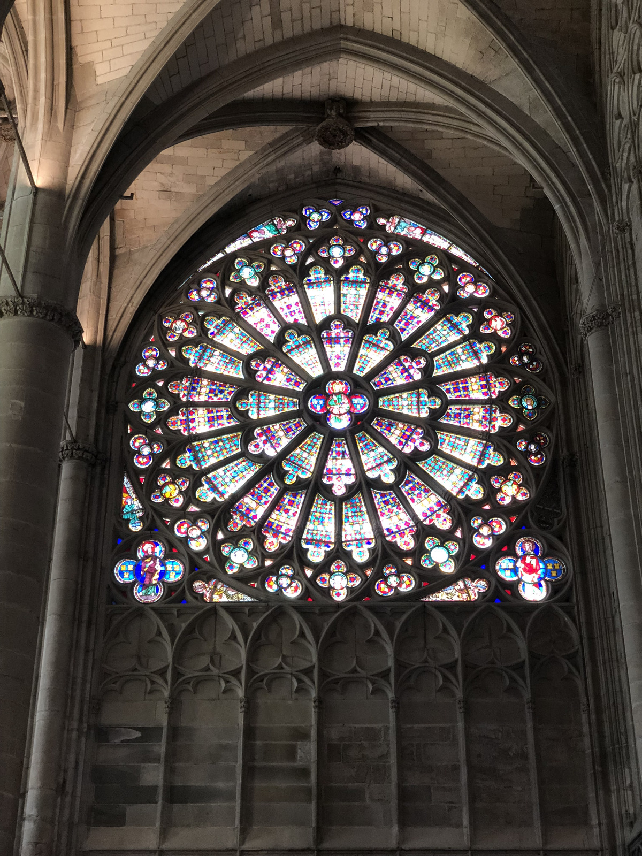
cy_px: 428
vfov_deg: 36.8
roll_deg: +0.2
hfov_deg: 28.0
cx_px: 321
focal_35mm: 52
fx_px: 1286
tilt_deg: +29.5
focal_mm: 6
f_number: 2.4
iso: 160
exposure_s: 1/25
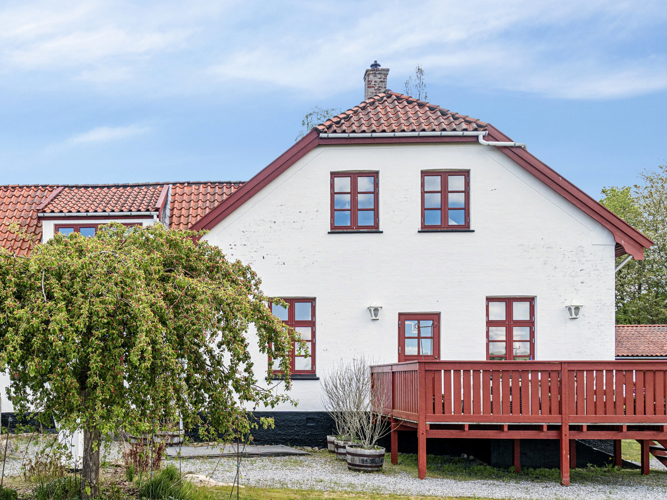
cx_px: 192
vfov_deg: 38.1
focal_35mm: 37
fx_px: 713
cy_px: 341
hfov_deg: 48.7
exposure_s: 1/640
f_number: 4
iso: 200
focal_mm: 16
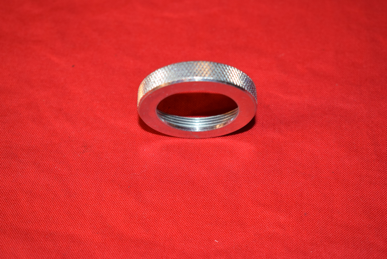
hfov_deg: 28.1
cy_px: 130
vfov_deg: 19.0
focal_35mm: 72
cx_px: 194
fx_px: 775
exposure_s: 1/30
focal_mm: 48
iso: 400
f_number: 5.6
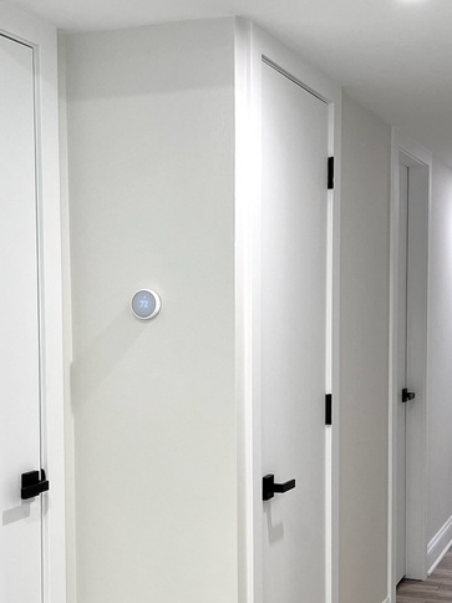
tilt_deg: -4.5
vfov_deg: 33.1
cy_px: 363
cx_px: 179
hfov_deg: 25.2
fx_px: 1010
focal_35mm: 58
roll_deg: +1.3
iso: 80
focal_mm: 5.1
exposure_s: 1/120
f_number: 1.6
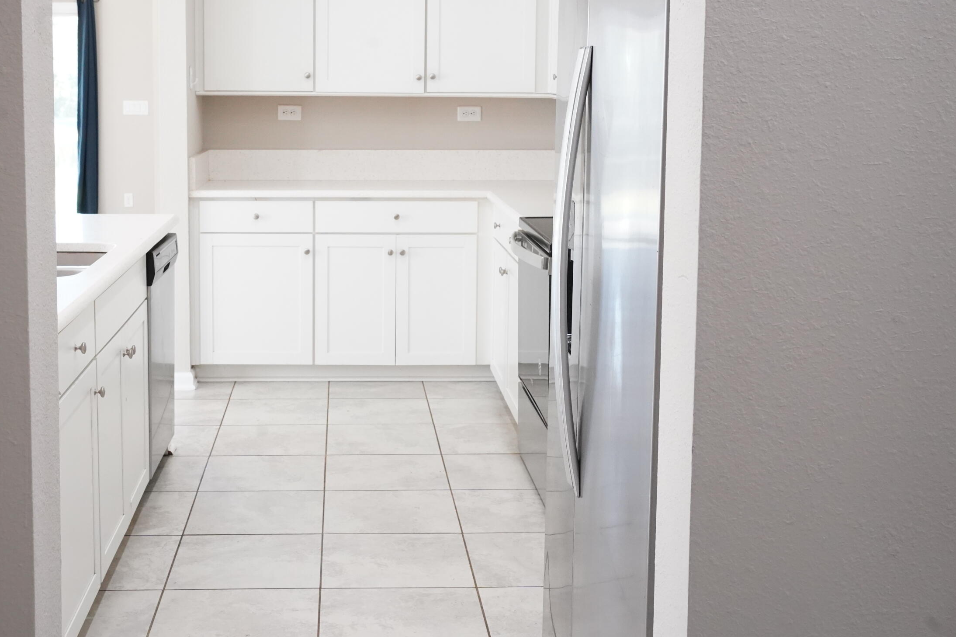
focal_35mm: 48
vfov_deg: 27.9
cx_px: 372
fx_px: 1274
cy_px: 207
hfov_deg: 40.9
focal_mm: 35
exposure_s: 1/60
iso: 5000
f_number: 9
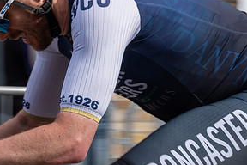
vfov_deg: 7.7
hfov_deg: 11.2
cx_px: -63
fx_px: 1228
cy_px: 28
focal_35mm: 179
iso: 400
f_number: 14
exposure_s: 1/200
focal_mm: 70
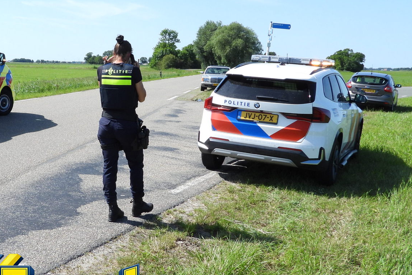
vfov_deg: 27.5
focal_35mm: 49
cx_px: 91
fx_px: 561
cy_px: 106
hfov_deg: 39.0
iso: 100
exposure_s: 1/1000
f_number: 2.8
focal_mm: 5
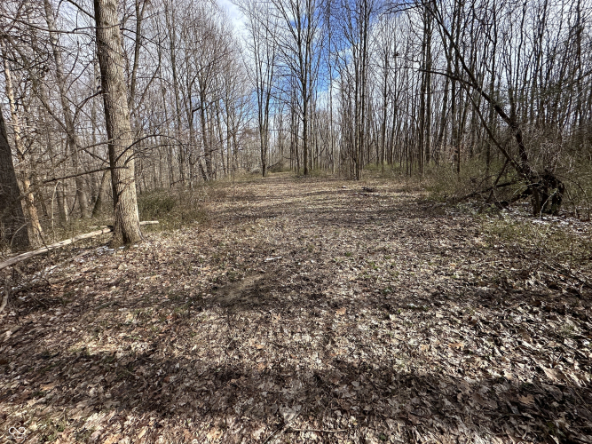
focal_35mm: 14
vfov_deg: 85.7
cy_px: 222
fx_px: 239
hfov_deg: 102.1
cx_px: 296
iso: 40
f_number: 2.2
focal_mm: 2.22
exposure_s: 1/584
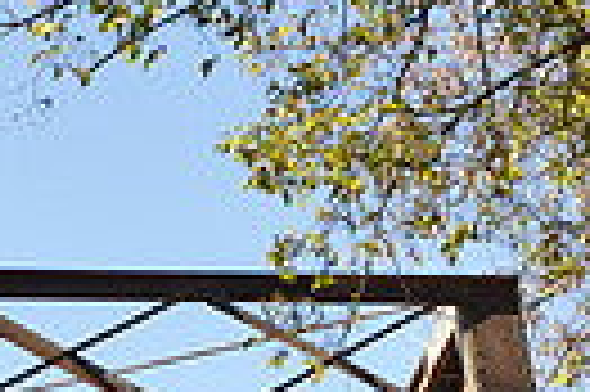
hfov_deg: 9.6
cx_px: 45
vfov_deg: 6.3
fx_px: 3486
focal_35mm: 213
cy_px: 791
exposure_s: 1/100
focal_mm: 32
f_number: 10
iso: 200
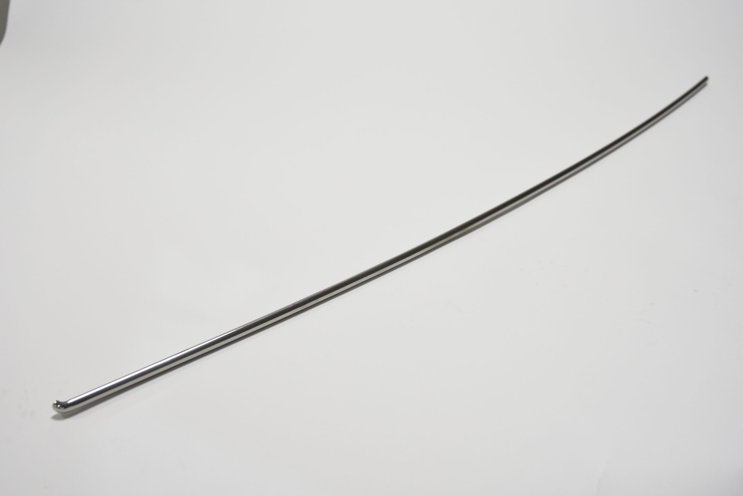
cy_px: 248
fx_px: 960
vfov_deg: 29.0
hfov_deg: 42.3
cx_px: 372
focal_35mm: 46
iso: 320
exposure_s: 1/100
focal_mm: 31
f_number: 2.8
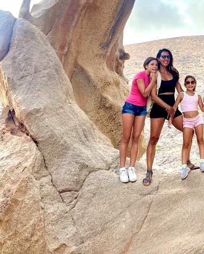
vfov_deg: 27.7
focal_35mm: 63
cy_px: -18
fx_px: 475
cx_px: 222
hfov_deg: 22.9
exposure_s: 1/700
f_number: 1.5
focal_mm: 5.7
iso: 50
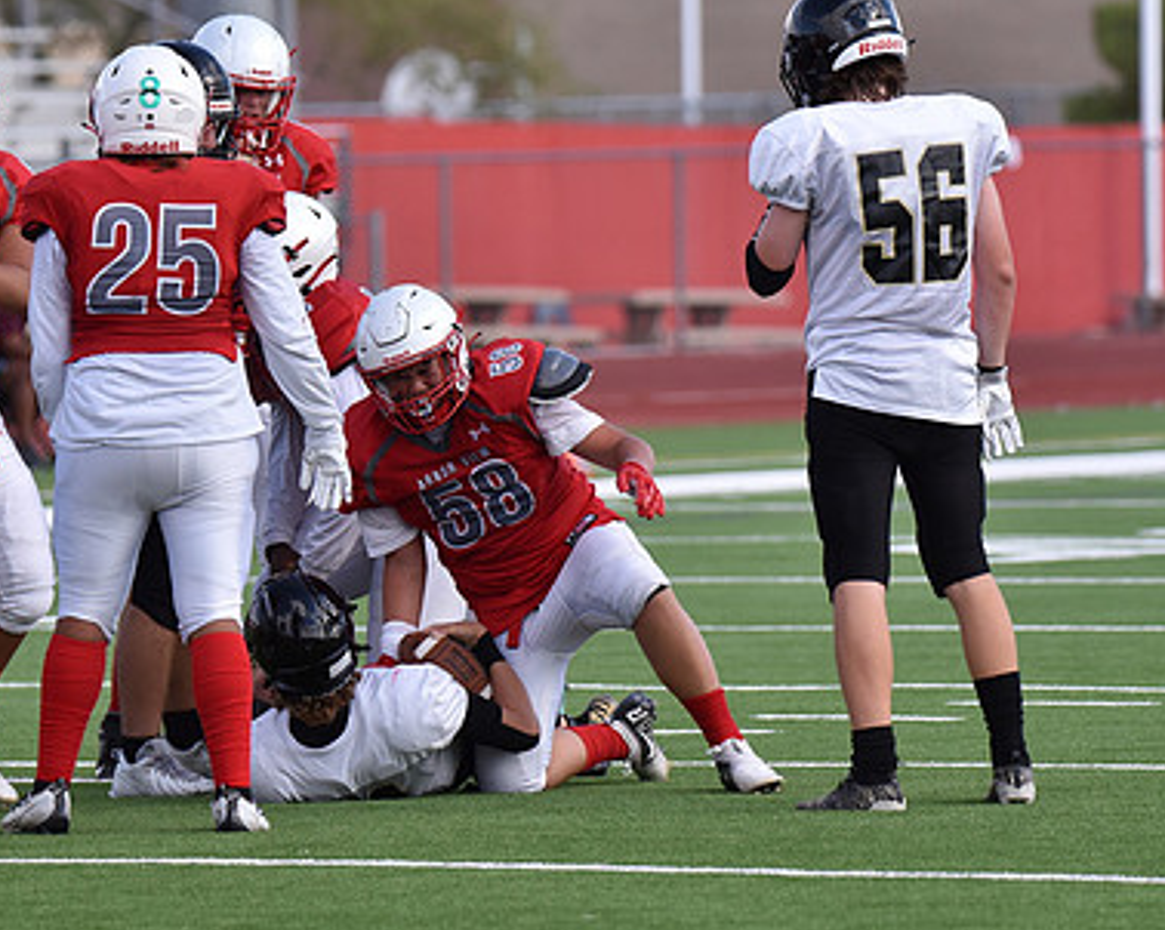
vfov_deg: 3.6
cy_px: 442
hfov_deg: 4.5
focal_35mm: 432
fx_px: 14887
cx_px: 435
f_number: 5.6
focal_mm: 300
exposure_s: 1/3200
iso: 1250
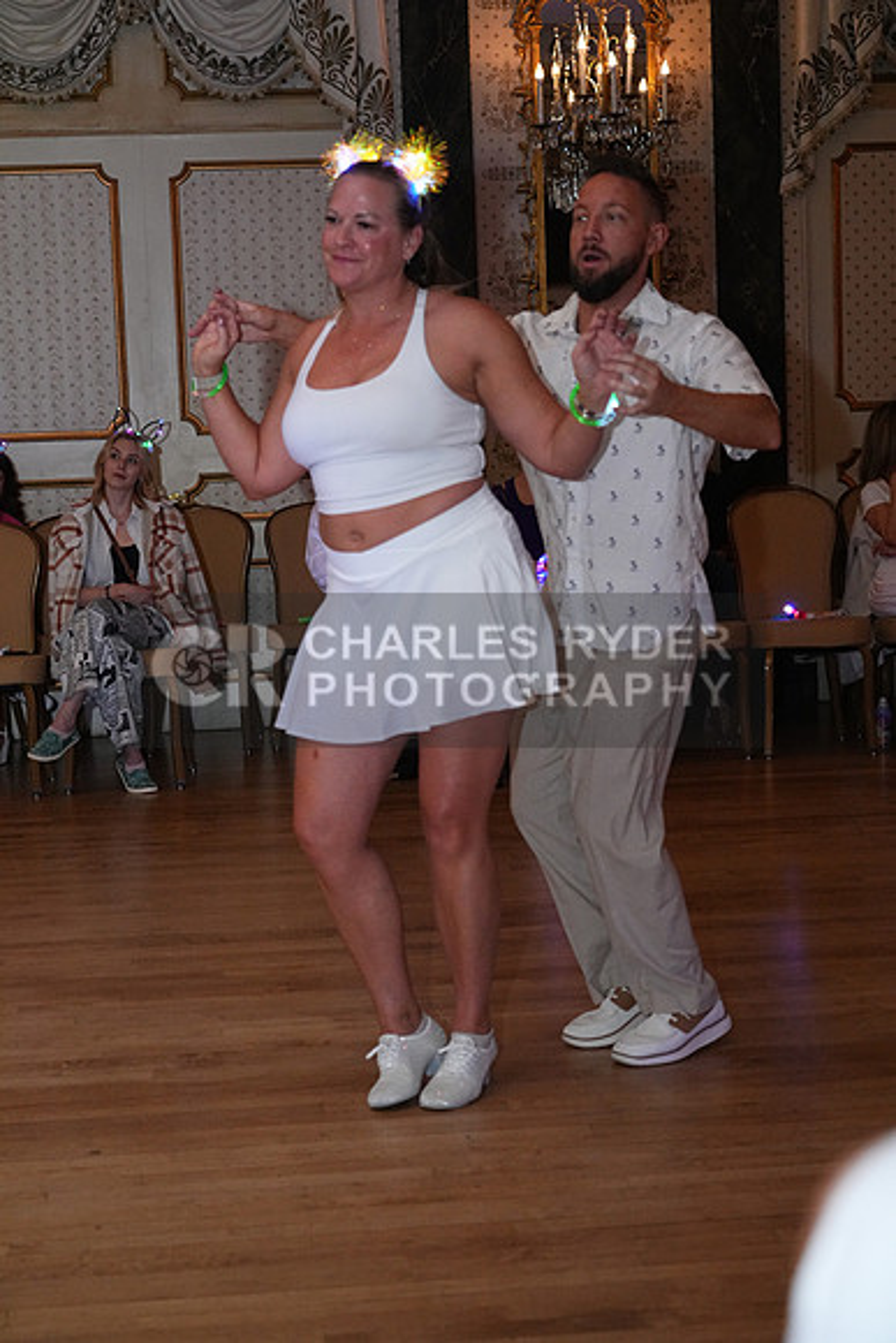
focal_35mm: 59
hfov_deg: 23.0
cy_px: 672
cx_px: 448
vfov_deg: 33.9
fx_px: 2201
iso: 5000
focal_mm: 59
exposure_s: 1/200
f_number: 4
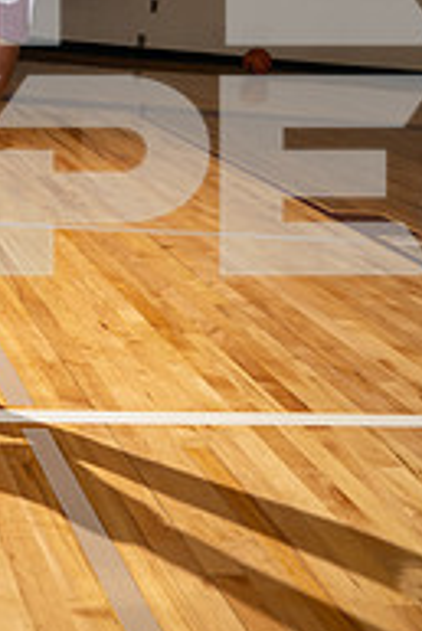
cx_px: -39
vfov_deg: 29.0
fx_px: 1106
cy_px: -52
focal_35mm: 63
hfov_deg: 20.6
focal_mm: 27
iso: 200
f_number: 5.6
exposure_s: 1/250
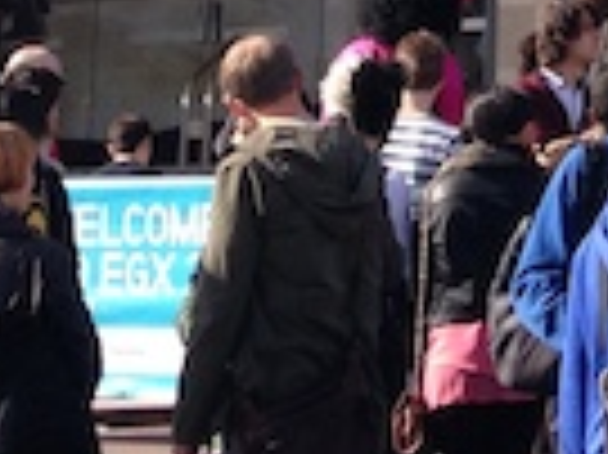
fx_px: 3510
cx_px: 977
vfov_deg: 6.9
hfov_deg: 9.6
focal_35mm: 200
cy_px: -755
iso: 50
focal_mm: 4.12
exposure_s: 1/733
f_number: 2.4
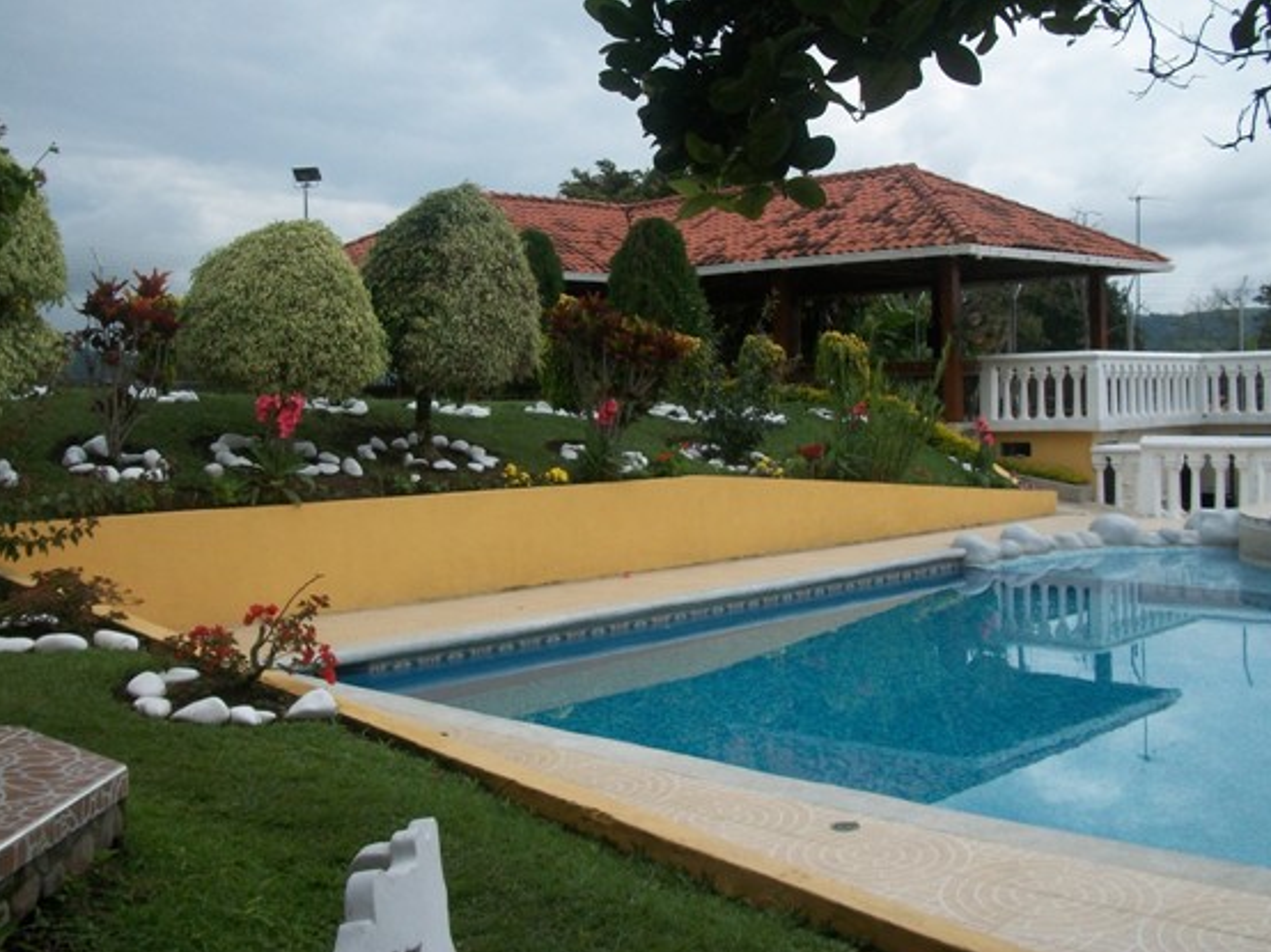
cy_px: 438
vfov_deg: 38.6
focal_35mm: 37
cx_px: 578
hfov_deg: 50.1
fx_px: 1358
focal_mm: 5.7
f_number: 5.5
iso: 80
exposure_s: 1/500
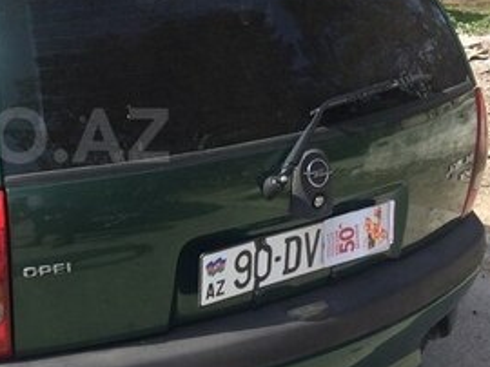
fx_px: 1004
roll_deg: -0.3
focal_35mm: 71
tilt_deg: -21.3
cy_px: 135
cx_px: -16
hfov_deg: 25.8
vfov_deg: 20.6
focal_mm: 4.15
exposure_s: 1/1109
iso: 32
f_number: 2.2
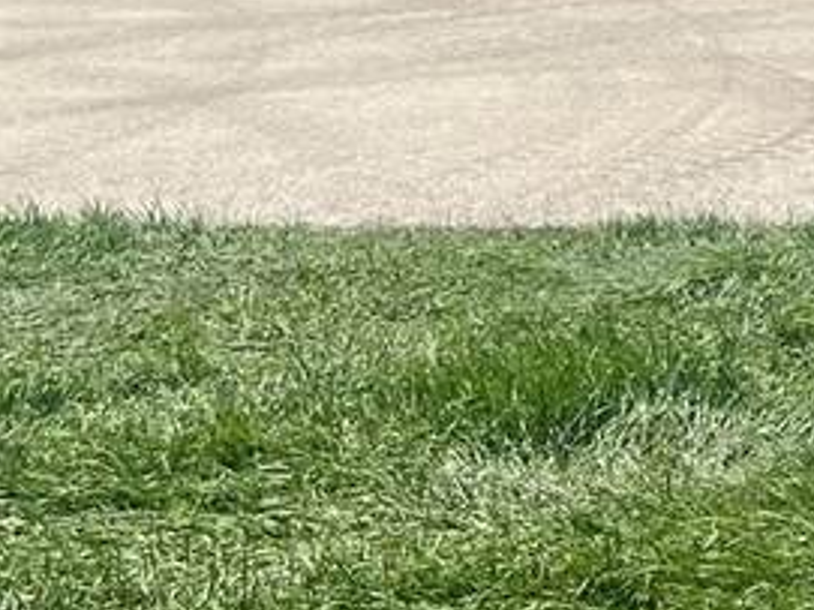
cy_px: -520
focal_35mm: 123
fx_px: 2891
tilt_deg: +2.6
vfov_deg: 11.1
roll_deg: +0.0
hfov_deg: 14.9
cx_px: 1198
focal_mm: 5.7
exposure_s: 1/6579
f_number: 1.5
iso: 50
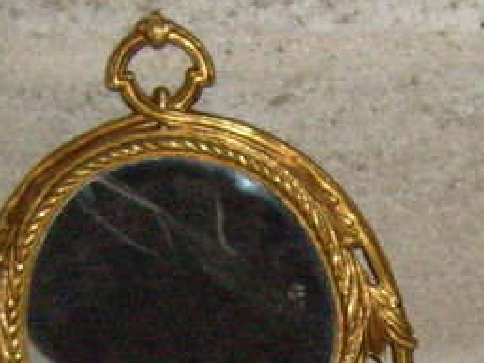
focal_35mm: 136
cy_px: 651
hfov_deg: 14.3
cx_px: 482
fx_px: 1902
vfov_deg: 10.3
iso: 400
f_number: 2.8
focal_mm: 5.8
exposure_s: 1/45
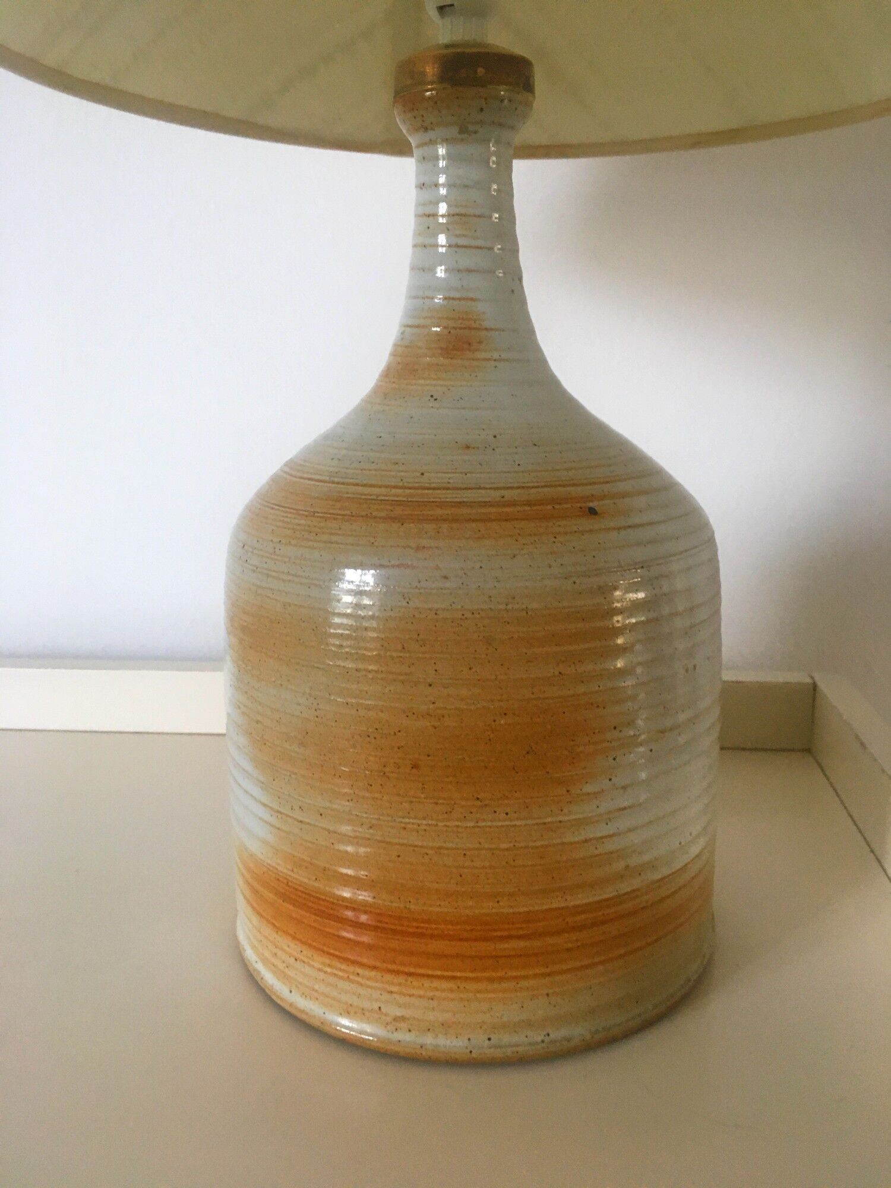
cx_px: 446
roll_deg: +1.1
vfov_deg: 61.7
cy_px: 594
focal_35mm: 29
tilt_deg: -13.8
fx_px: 995
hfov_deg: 48.2
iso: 125
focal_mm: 4.15
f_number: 2.2
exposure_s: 1/33
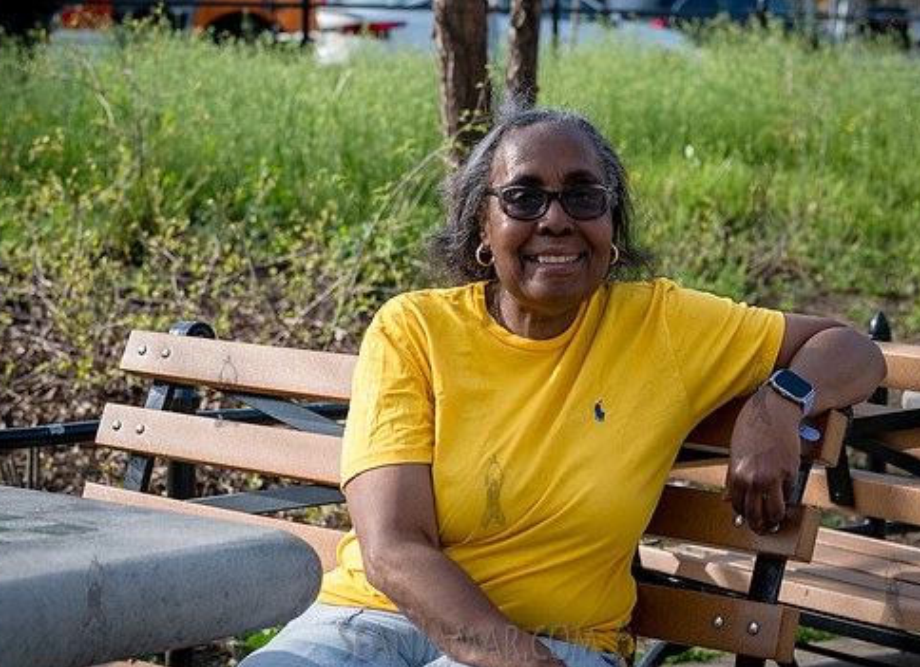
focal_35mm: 89
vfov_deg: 16.2
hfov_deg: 22.3
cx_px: 514
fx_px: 2338
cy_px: 276
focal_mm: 60
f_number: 4.5
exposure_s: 1/800
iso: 200
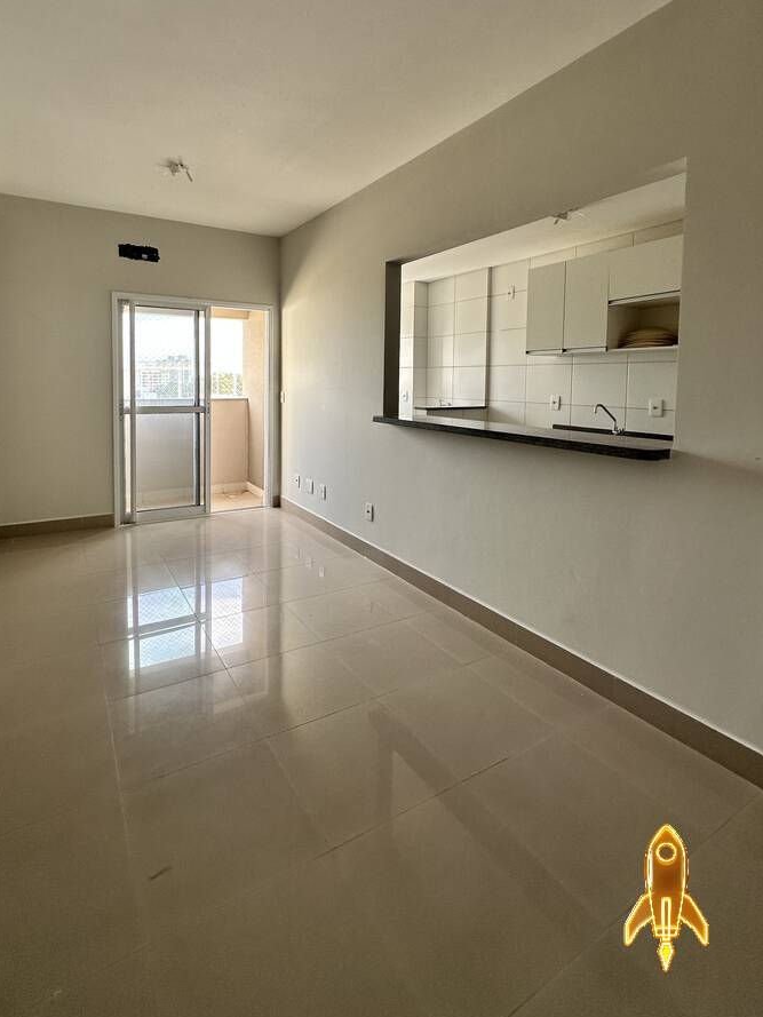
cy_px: 407
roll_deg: -1.6
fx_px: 499
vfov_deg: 89.9
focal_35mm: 17
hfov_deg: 74.4
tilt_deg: -1.4
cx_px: 331
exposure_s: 1/99
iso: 80
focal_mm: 2.22
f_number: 2.2
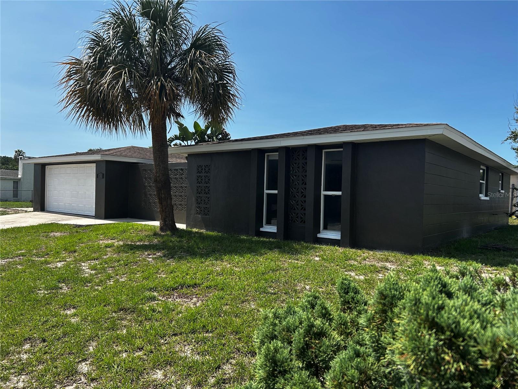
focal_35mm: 26
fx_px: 389
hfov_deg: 67.3
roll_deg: -1.4
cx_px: 259
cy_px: 194
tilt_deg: -1.0
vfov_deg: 53.1
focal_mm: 5.7
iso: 50
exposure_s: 1/3356
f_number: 1.5
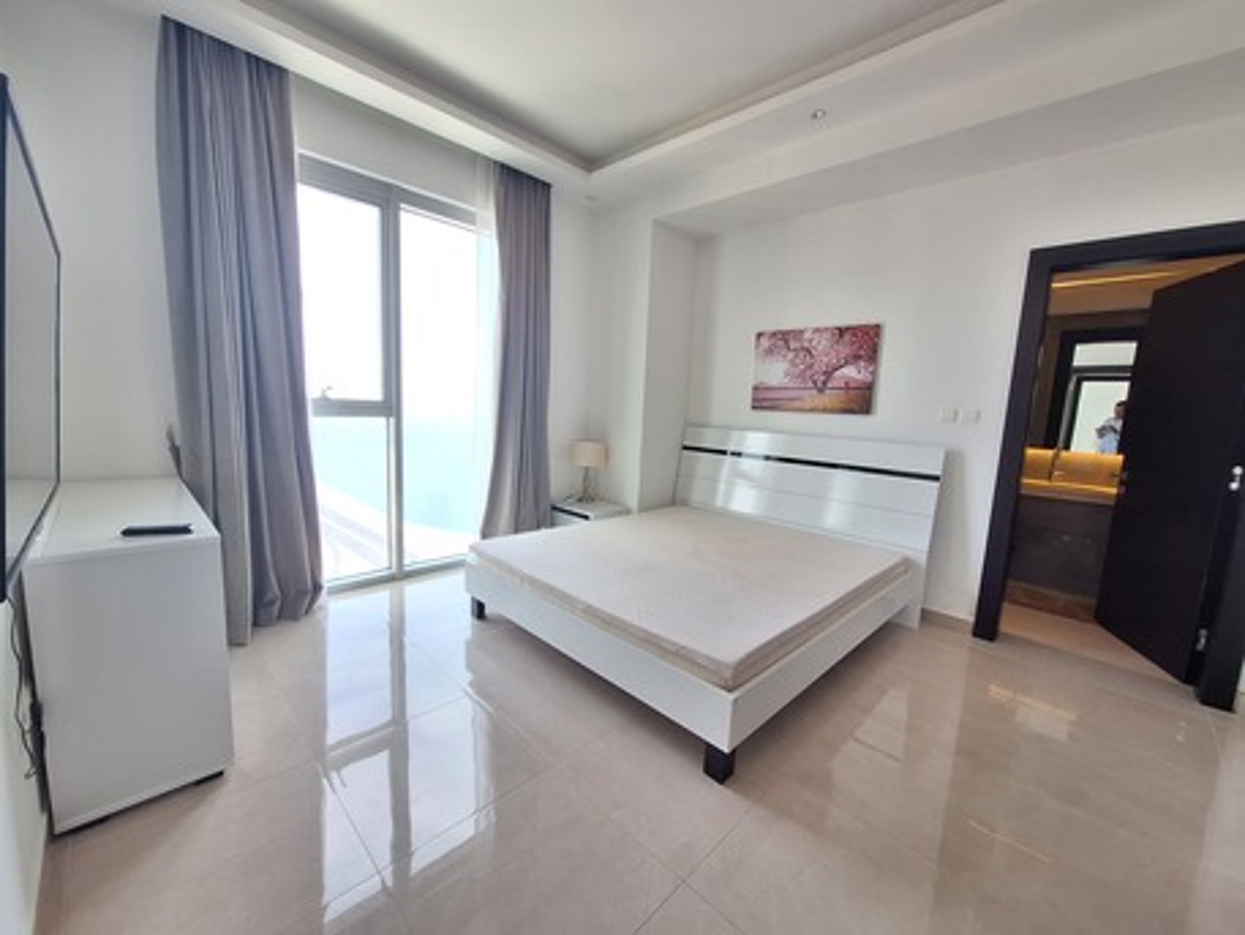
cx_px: 622
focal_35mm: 13
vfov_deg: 89.9
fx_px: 468
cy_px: 468
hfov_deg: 106.2
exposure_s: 1/50
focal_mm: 1.74
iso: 100
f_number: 2.2
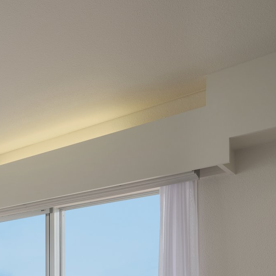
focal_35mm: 48
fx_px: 433
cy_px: 308
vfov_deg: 31.2
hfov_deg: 26.9
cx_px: -122
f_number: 8
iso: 400
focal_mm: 23
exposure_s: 1/18
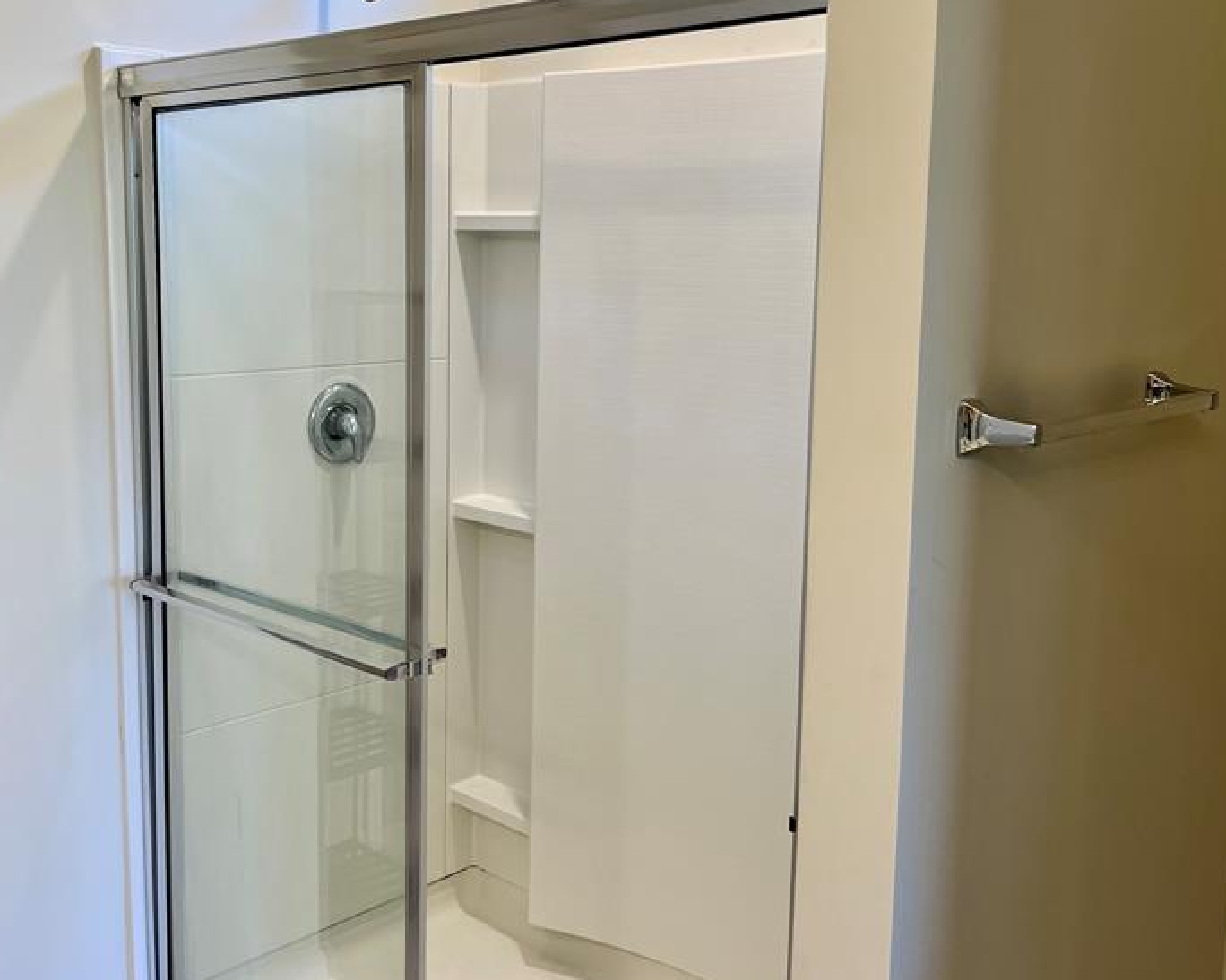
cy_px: 425
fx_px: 1379
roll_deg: -1.1
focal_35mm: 38
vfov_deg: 39.1
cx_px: 502
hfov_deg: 47.7
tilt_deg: -7.4
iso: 64
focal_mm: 5.7
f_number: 1.5
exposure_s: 1/120
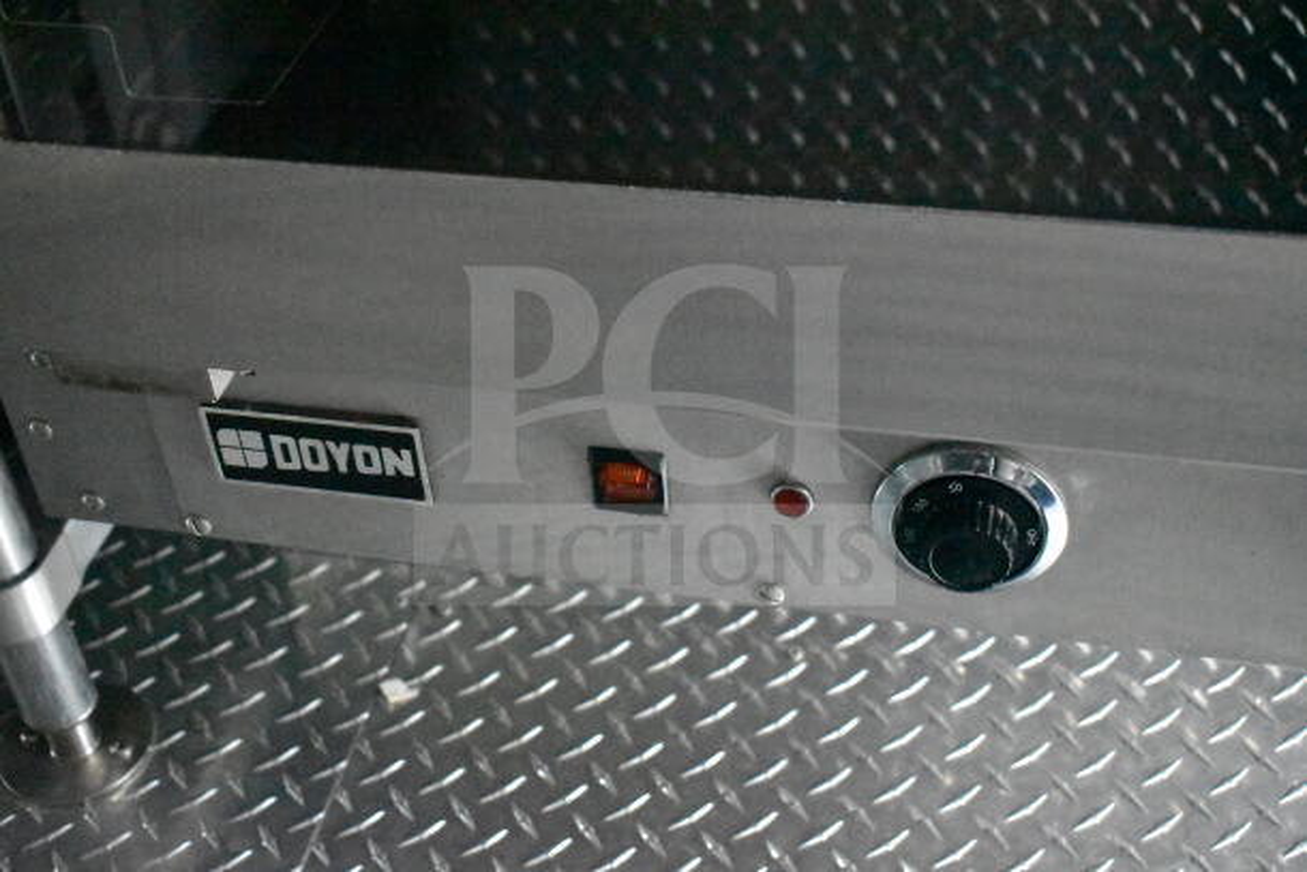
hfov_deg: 42.3
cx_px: 654
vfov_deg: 29.0
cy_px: 436
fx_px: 1689
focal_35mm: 46
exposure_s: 1/4000
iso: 25600
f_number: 4.2
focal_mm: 31
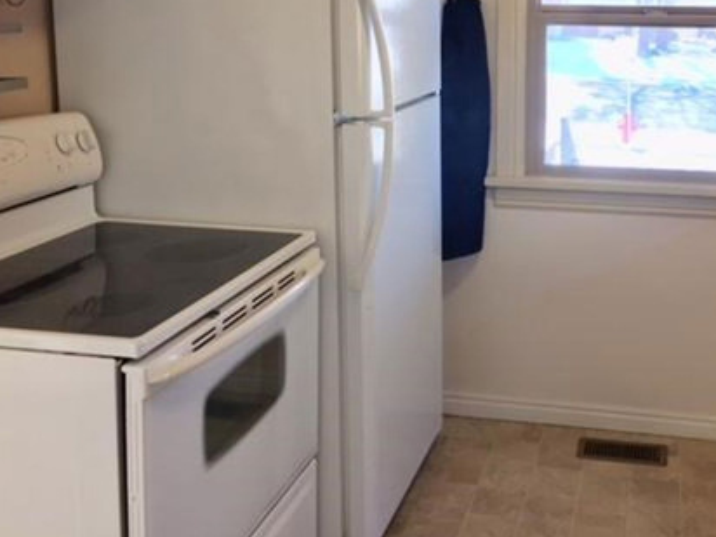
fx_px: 931
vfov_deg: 31.5
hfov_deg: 41.1
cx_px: 514
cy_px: 123
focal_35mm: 45
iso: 32
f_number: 2.2
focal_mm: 4.15
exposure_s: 1/40
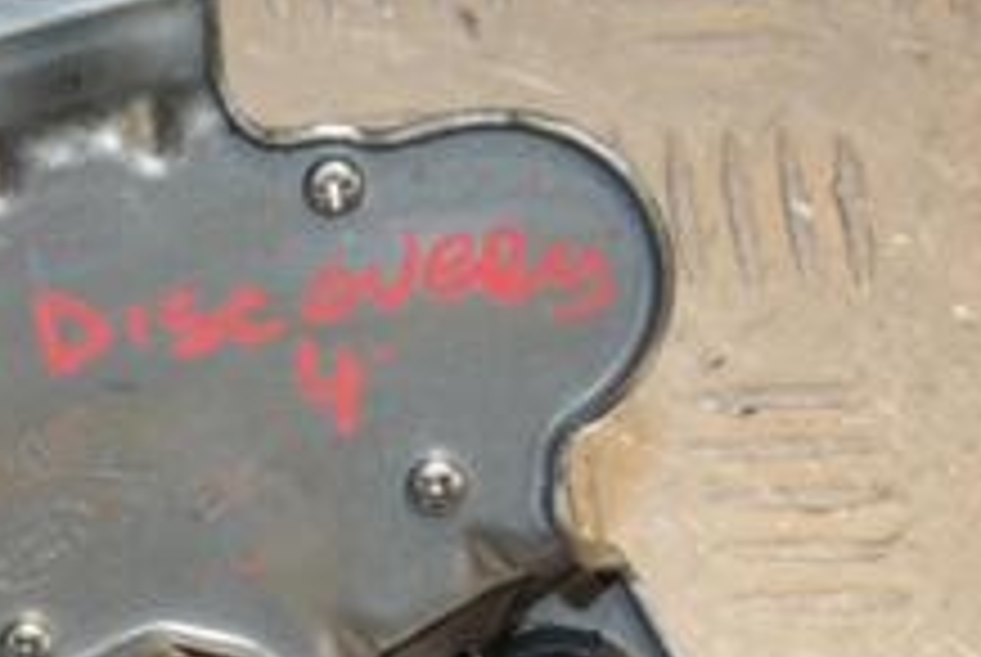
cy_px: 486
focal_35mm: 185
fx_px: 5058
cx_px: -328
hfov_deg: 10.8
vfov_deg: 7.4
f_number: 7.1
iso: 800
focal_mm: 45
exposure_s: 1/200
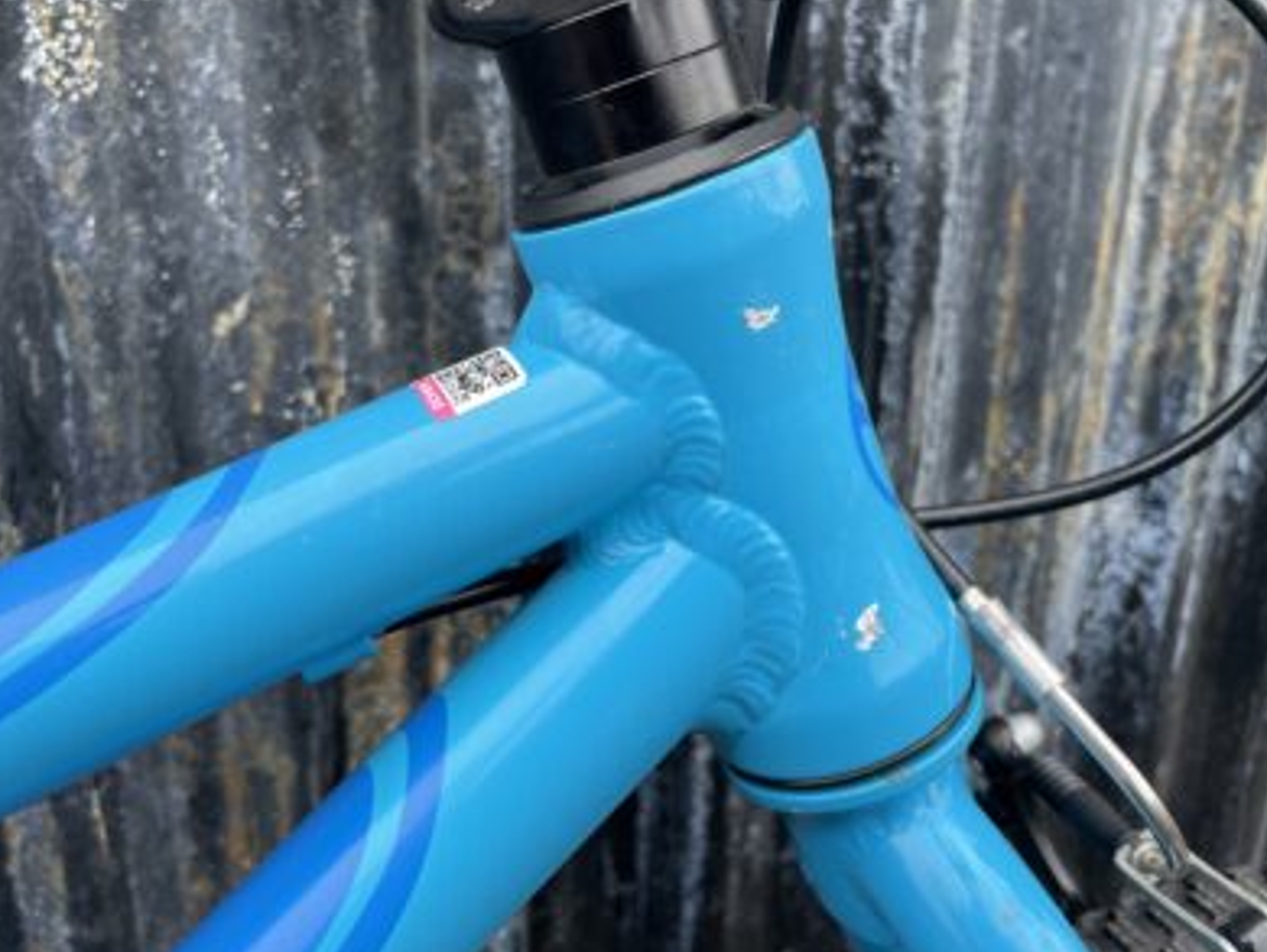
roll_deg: -1.4
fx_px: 1172
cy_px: 461
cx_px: 718
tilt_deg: -16.8
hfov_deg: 56.6
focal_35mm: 32
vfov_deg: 44.2
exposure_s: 1/493
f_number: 1.6
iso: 32
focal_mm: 4.2
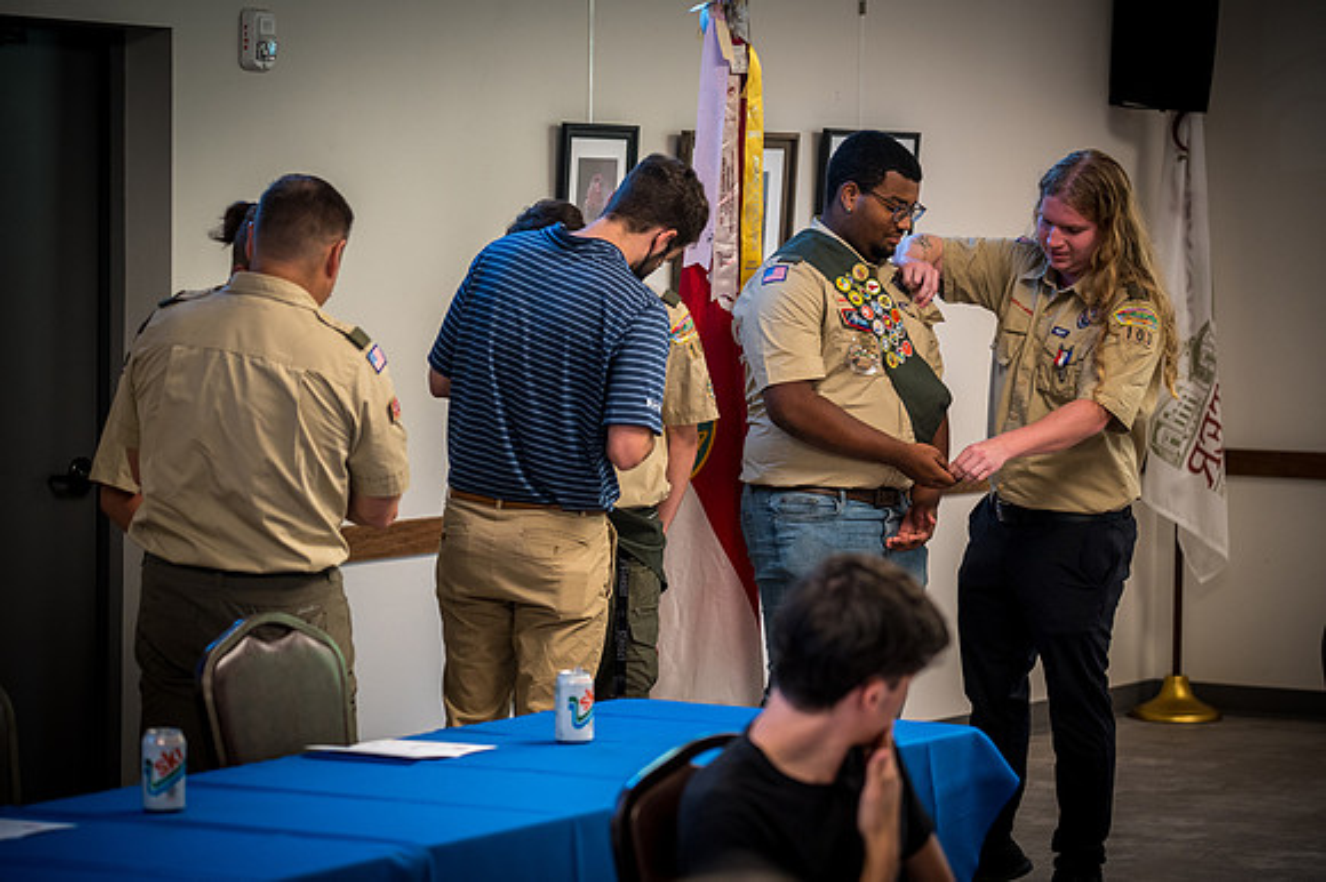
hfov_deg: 17.1
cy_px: 441
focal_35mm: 120
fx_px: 4417
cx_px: 663
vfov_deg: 11.4
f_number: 4
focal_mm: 120
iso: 2000
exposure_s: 1/125
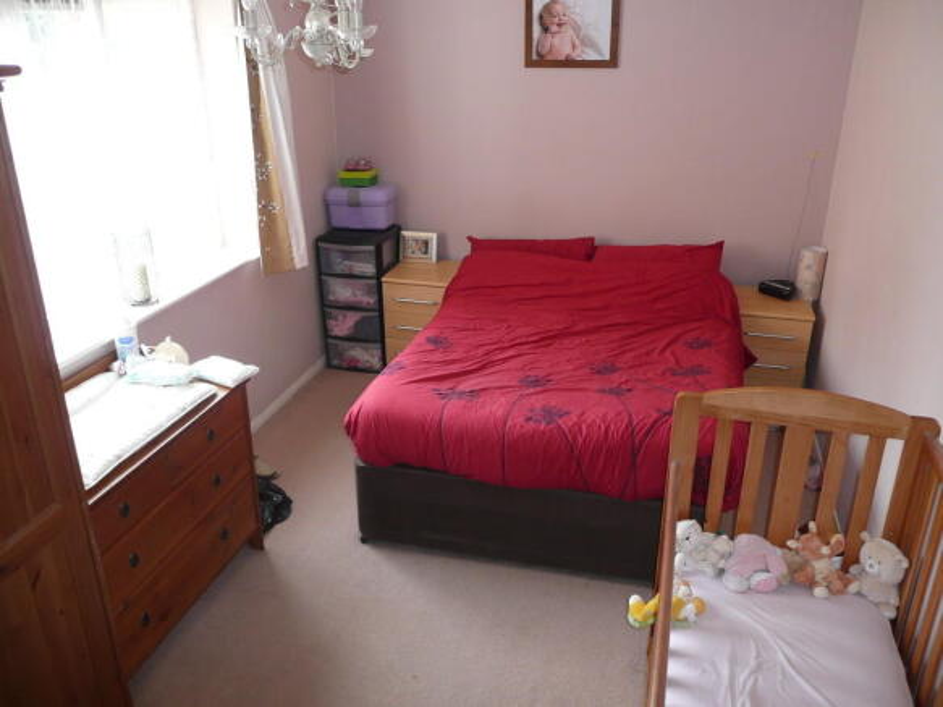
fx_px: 763
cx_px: 472
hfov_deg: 63.5
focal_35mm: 28
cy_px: 354
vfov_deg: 49.7
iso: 125
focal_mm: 4.6
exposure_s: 1/30
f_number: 3.3
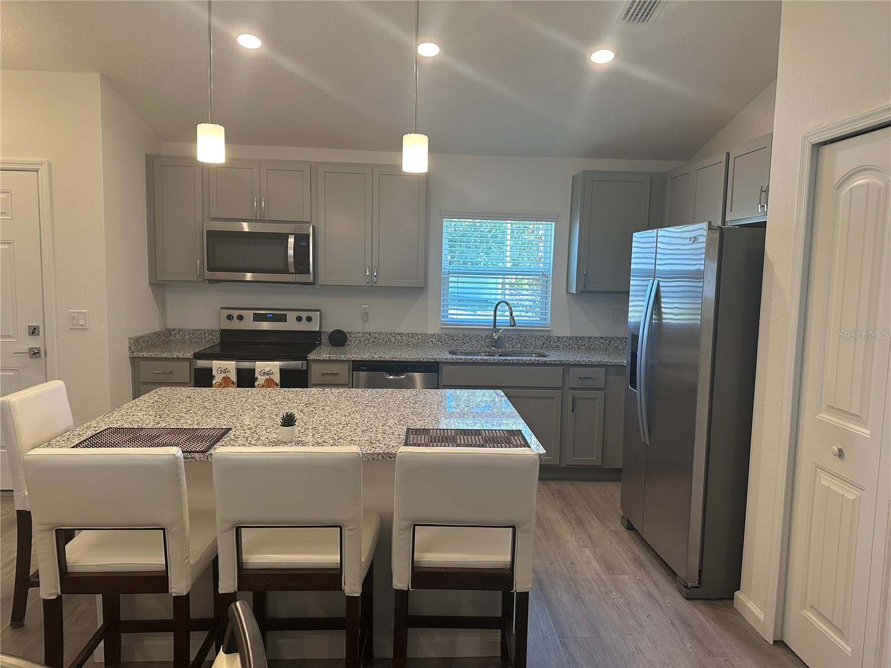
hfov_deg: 71.6
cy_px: 334
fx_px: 618
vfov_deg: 56.8
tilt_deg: -5.2
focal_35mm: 24
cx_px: 446
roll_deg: -1.6
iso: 160
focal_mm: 6.86
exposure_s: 1/120
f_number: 1.78
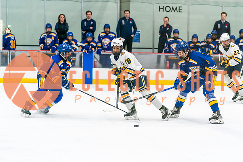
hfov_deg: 16.8
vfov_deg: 11.3
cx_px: 141
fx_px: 821
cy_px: 81
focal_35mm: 122
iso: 3200
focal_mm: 103
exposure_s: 1/1250
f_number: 2.8
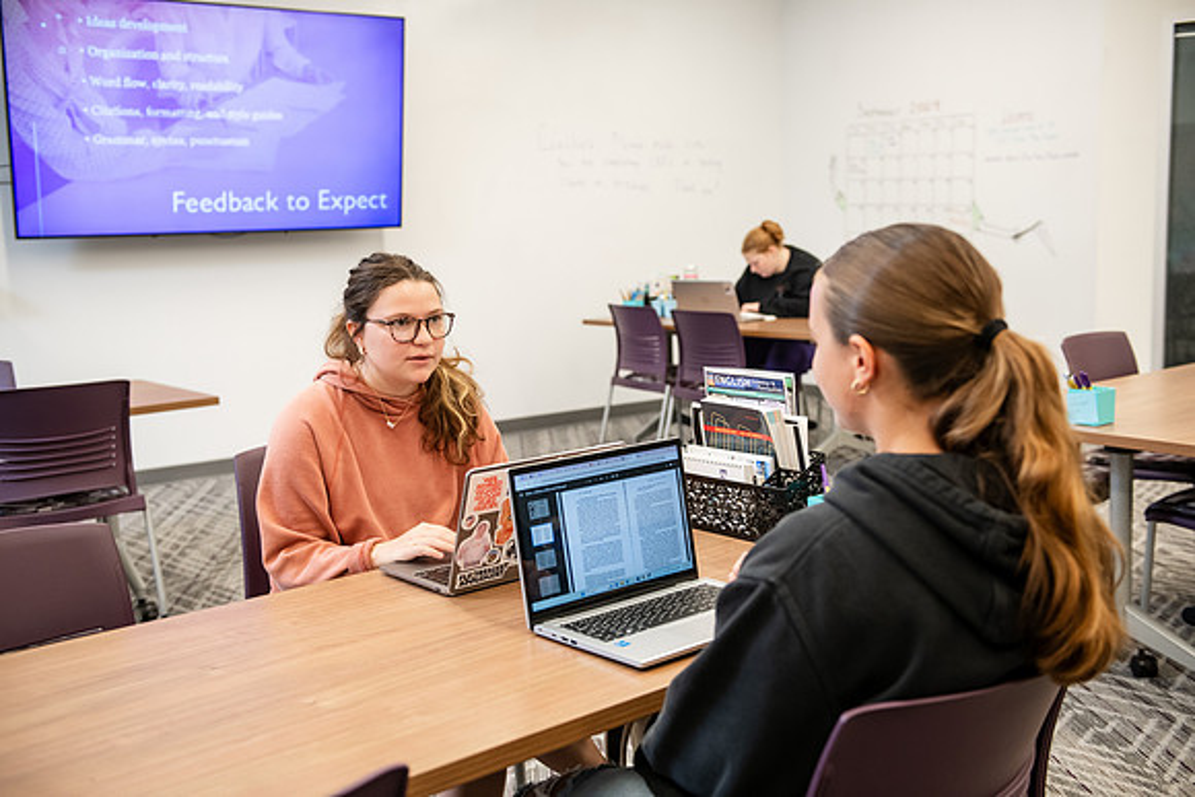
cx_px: 598
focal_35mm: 38
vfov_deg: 35.1
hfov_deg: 50.7
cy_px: 398
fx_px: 1262
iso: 1000
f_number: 3.2
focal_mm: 38
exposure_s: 1/200
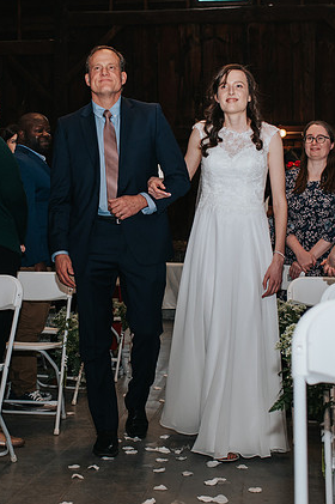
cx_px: 112
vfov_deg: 32.4
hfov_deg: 21.8
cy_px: 254
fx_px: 867
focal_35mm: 62
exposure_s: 1/200
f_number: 3.2
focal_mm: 35
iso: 1000
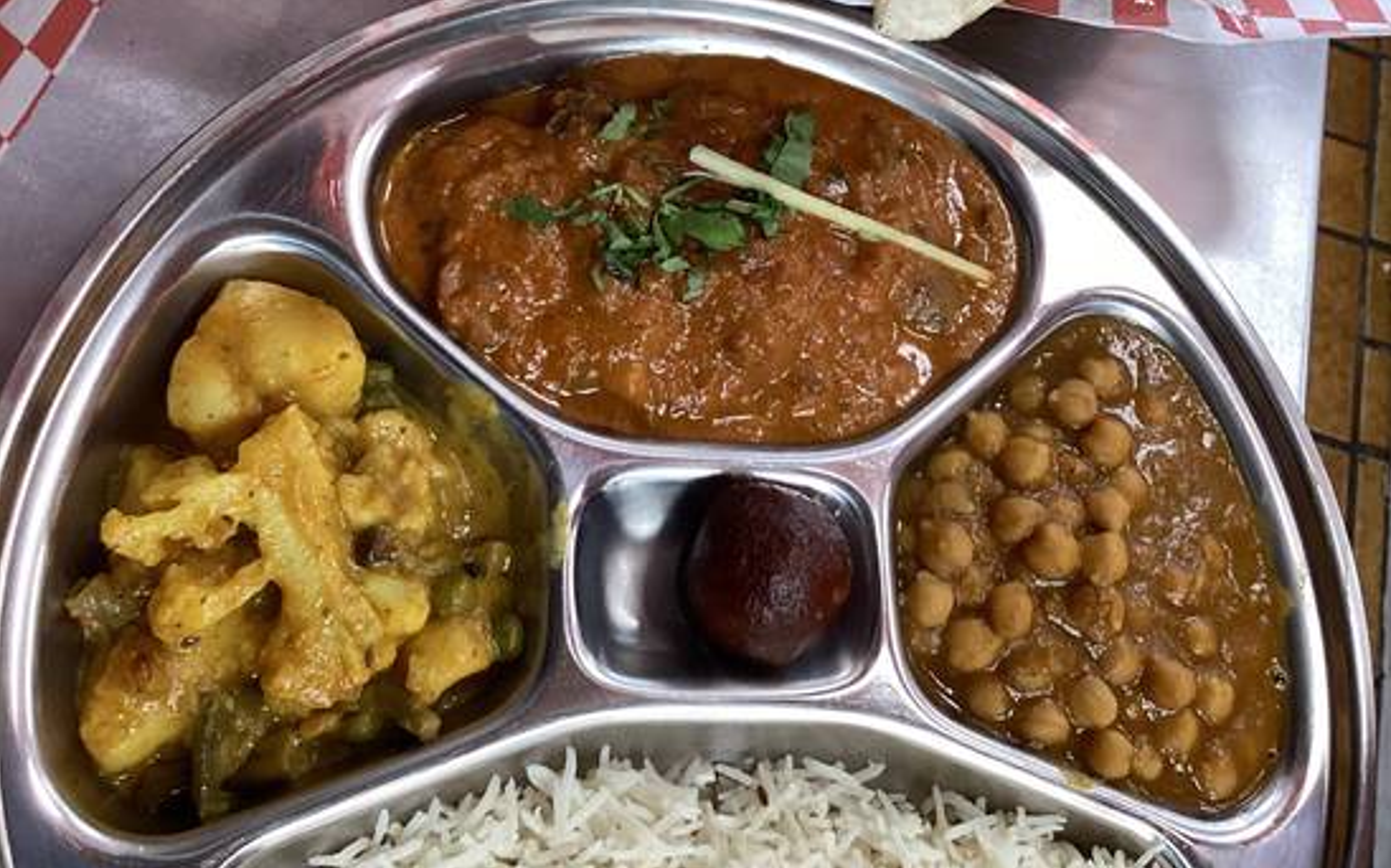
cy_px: 298
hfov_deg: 45.3
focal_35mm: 44
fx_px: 1667
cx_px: 696
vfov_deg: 29.0
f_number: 2.4
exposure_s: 1/60
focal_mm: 3.3
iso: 125
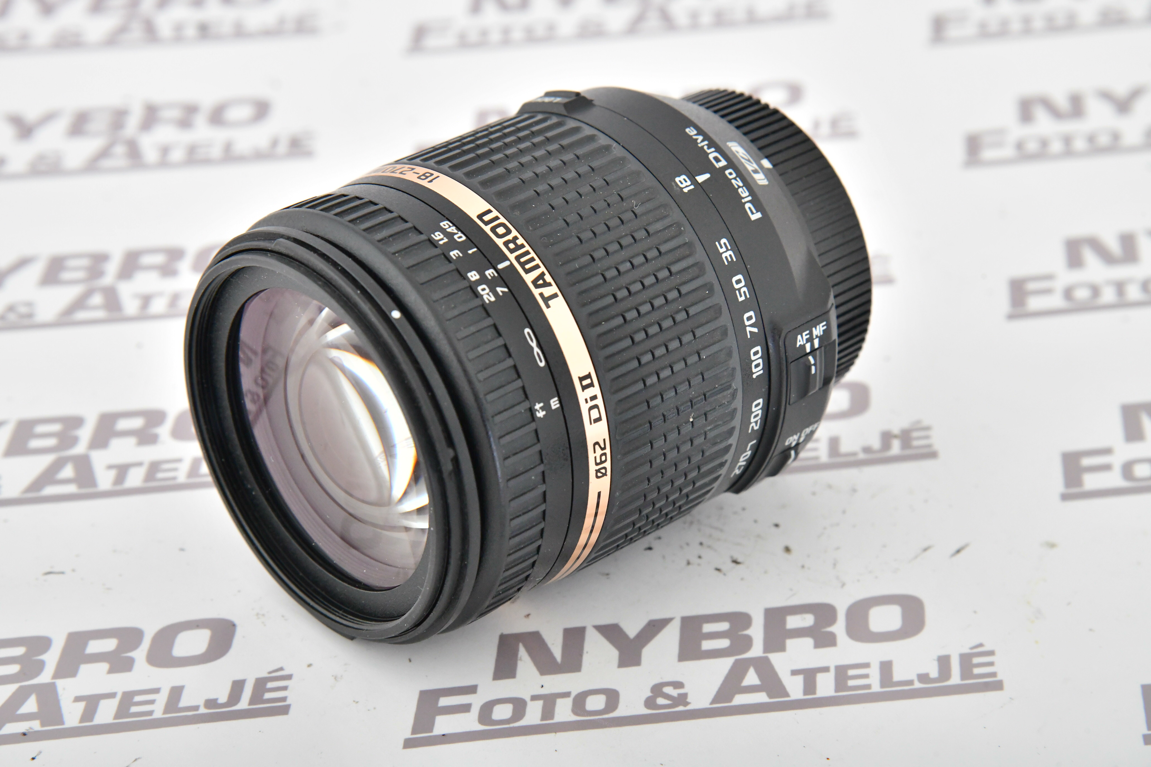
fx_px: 3836
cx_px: 576
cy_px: 384
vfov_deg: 11.4
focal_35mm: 120
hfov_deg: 17.1
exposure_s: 1/200
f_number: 11
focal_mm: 120
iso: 3200
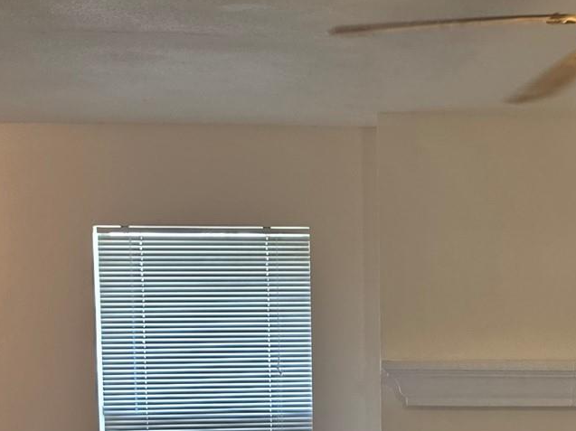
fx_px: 1231
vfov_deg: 19.1
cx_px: 546
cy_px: 473
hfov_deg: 25.3
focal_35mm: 74
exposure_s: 1/120
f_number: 1.4
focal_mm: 6.5
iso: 100
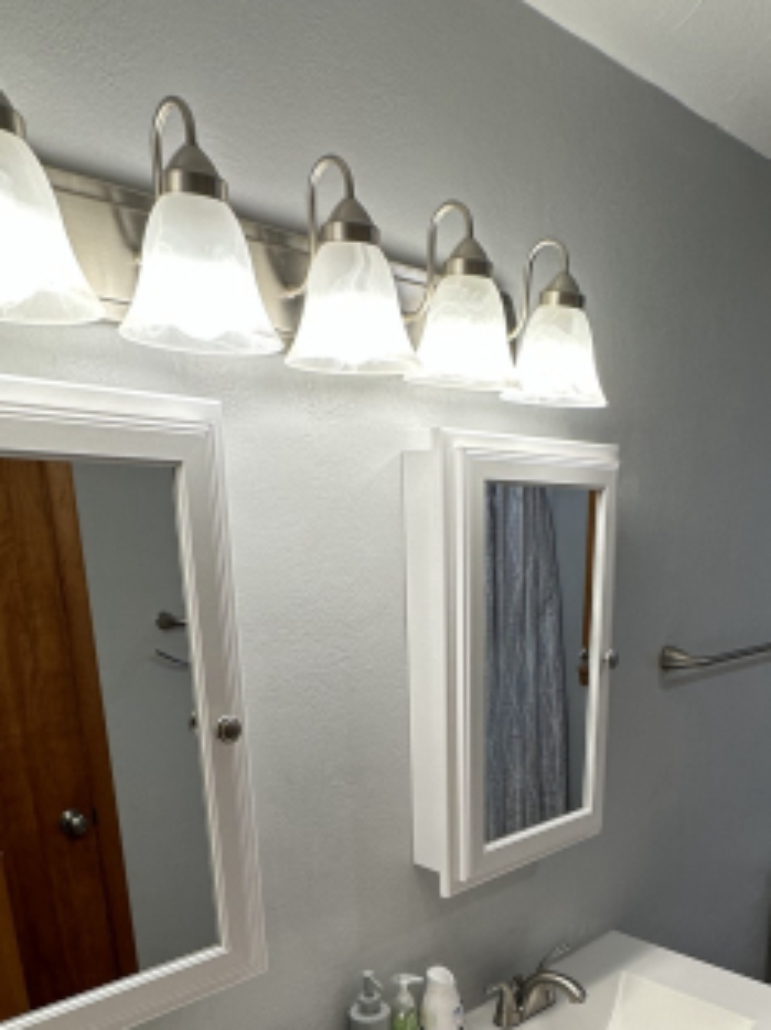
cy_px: 830
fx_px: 892
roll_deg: -0.7
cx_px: 490
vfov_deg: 55.6
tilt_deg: -19.4
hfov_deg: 46.3
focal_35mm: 30
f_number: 2.2
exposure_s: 1/120
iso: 64
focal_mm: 2.22
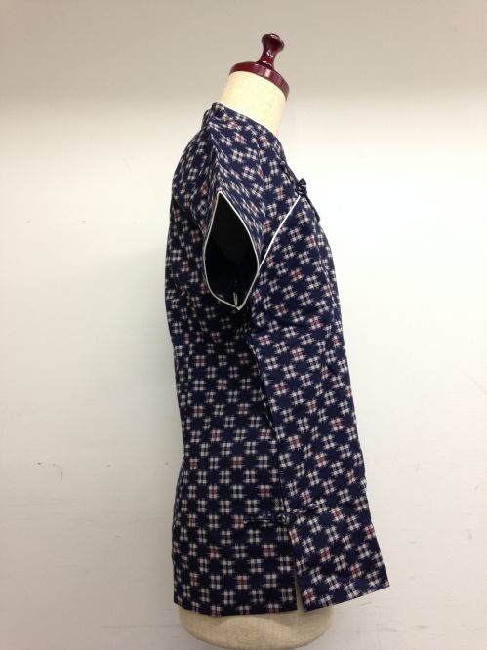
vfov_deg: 55.4
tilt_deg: +4.8
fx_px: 619
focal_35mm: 33
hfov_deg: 42.9
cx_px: 244
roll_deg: +0.9
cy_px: 325
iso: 100
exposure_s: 1/20
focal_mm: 4.12
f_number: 2.4
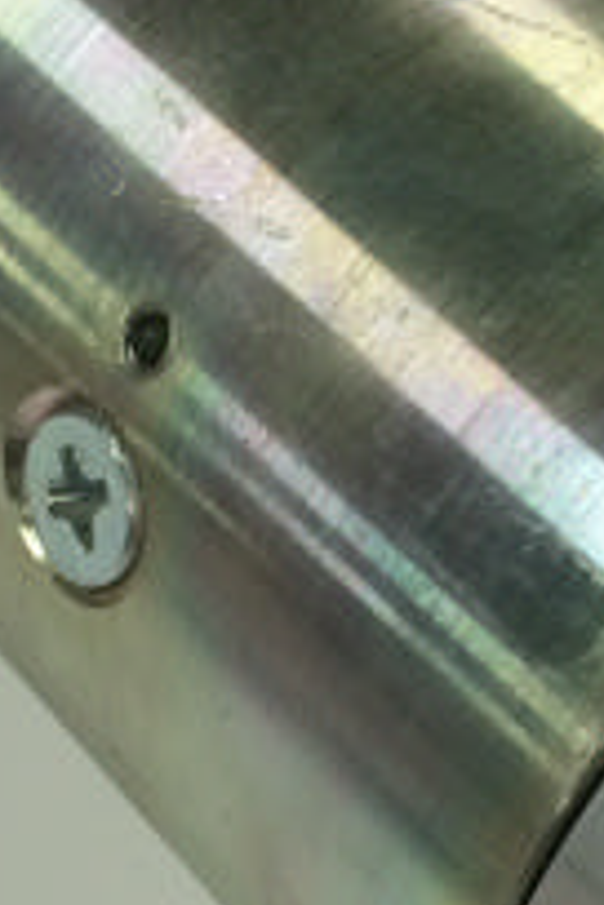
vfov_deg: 20.8
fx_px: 2466
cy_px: 586
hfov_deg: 13.9
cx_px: 480
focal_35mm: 98
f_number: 2.2
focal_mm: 4.12
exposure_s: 1/40
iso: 40
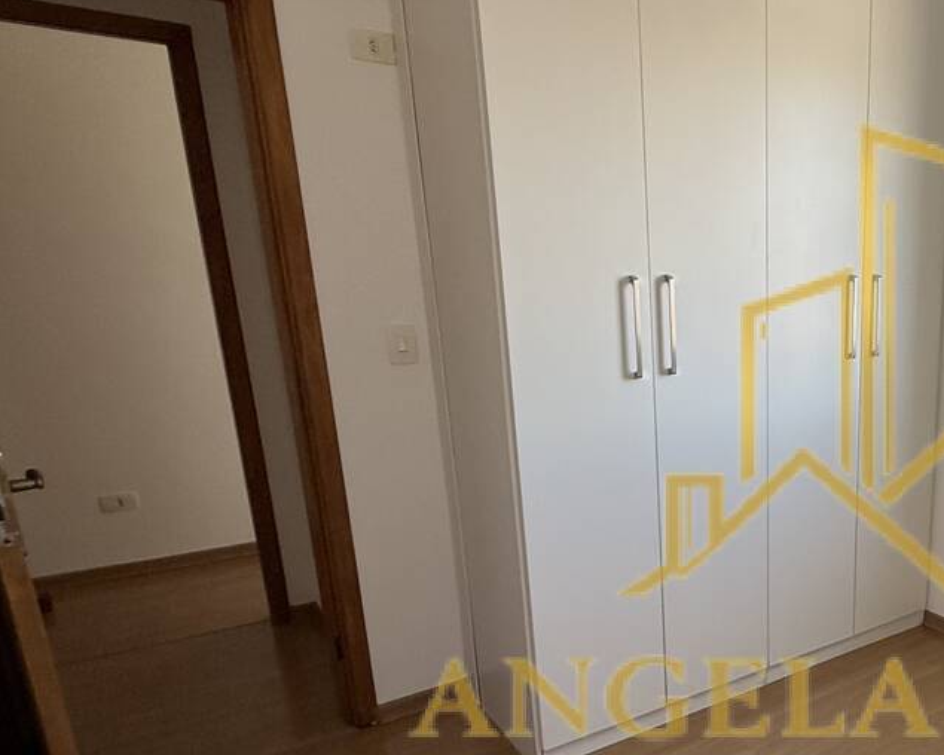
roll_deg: -2.7
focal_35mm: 31
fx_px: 866
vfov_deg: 46.5
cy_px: 489
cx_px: 902
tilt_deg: -18.2
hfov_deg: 48.9
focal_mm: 2.22
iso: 80
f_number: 2.2
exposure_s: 1/99
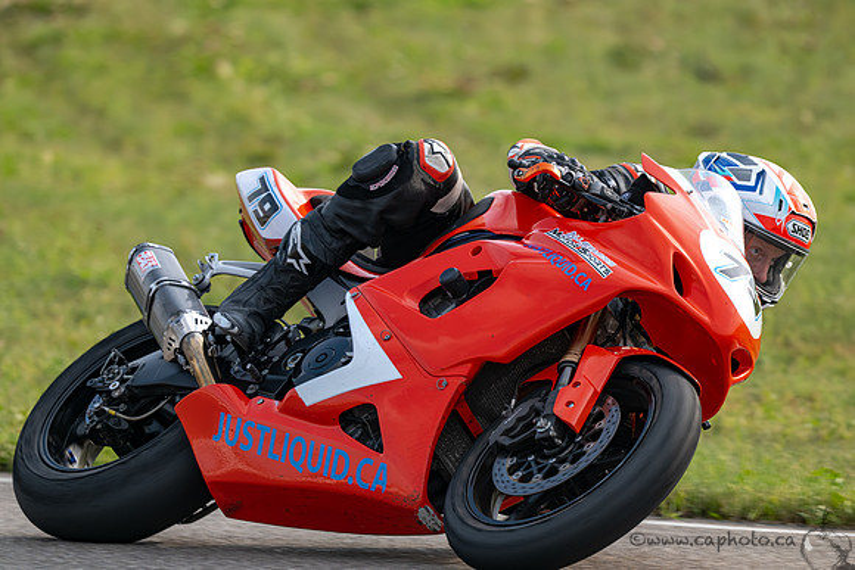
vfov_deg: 2.6
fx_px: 12804
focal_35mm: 539
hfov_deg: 3.8
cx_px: 365
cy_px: 243
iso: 500
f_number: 6
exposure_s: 1/1250
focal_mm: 470
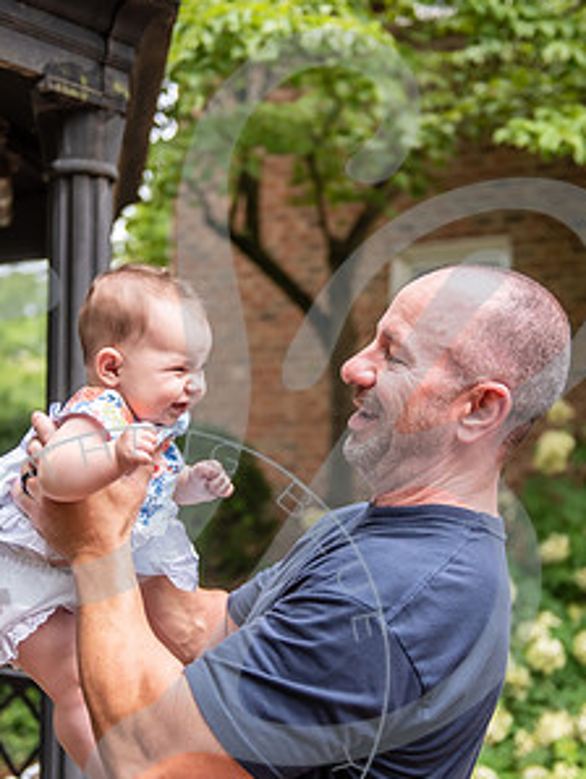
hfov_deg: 25.3
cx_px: 264
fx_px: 1307
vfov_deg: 33.1
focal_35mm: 58
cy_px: 471
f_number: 2.8
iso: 200
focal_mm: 40
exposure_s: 1/800
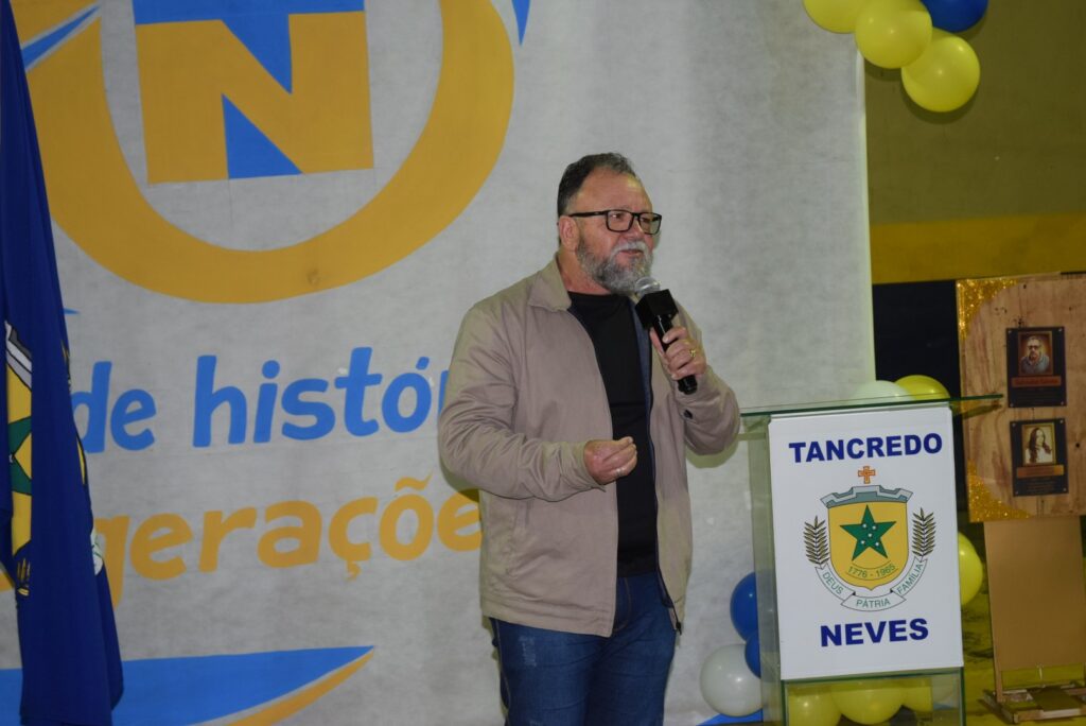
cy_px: 363
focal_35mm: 72
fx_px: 2173
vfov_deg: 19.0
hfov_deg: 28.1
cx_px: 543
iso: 800
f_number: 4.5
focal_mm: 48
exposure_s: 1/60
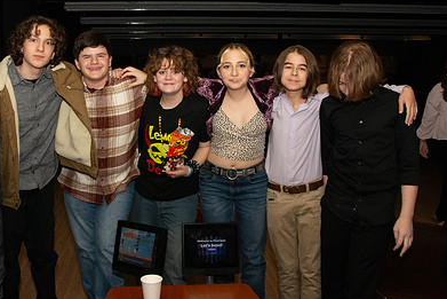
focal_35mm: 40
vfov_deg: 33.3
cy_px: 113
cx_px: 159
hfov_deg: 47.8
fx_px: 497
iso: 4000
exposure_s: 1/250
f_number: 14
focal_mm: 18
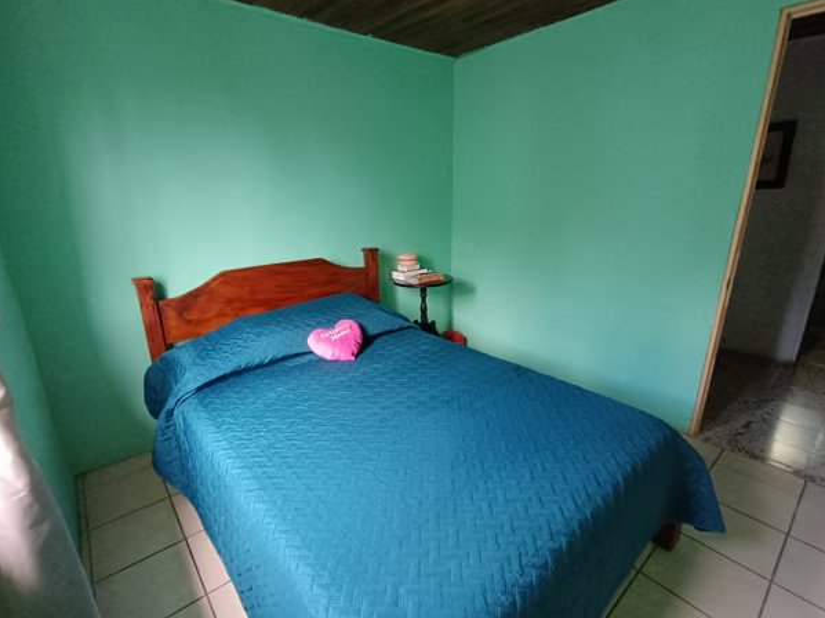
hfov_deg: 91.0
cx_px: 392
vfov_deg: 74.7
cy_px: 306
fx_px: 405
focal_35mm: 17
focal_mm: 1.66
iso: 710
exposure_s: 1/50
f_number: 2.2
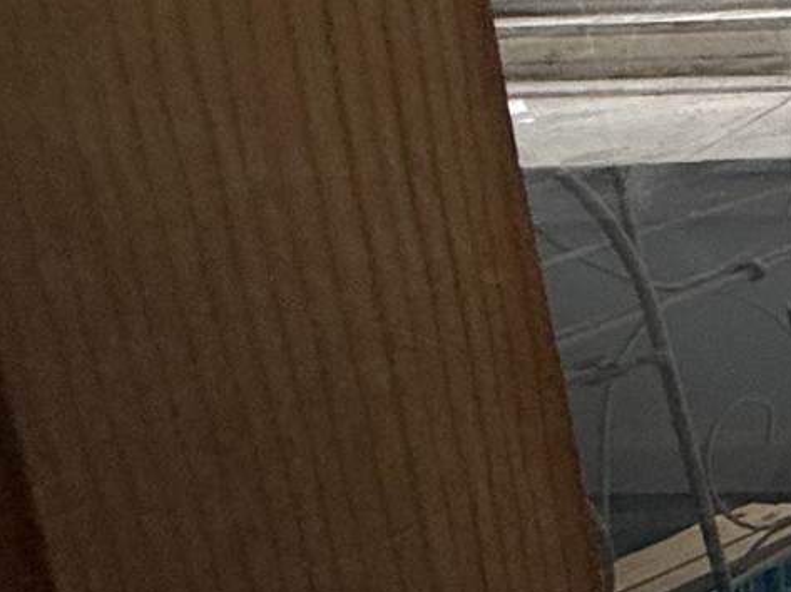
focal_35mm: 91
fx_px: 2078
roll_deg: +0.0
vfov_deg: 16.1
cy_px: 147
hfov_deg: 12.2
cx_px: 2246
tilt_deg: -13.3
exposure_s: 1/156
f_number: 2.2
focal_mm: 2.22
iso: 50
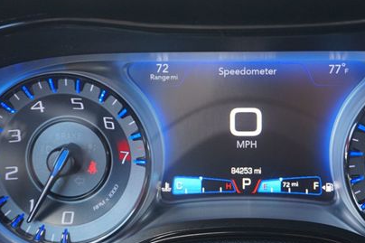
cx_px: 228
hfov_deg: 34.9
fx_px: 578
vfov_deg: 23.8
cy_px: 126
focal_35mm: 57
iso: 500
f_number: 4.5
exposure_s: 1/60
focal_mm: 24
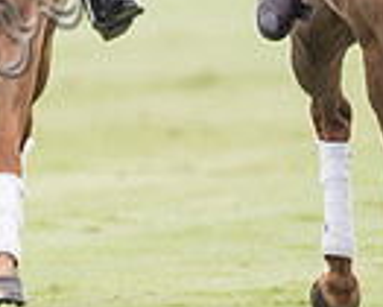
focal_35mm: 3387
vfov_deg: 0.5
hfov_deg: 0.6
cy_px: -34
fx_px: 38421
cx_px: -200
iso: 400
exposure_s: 1/1600
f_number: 4
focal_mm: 500
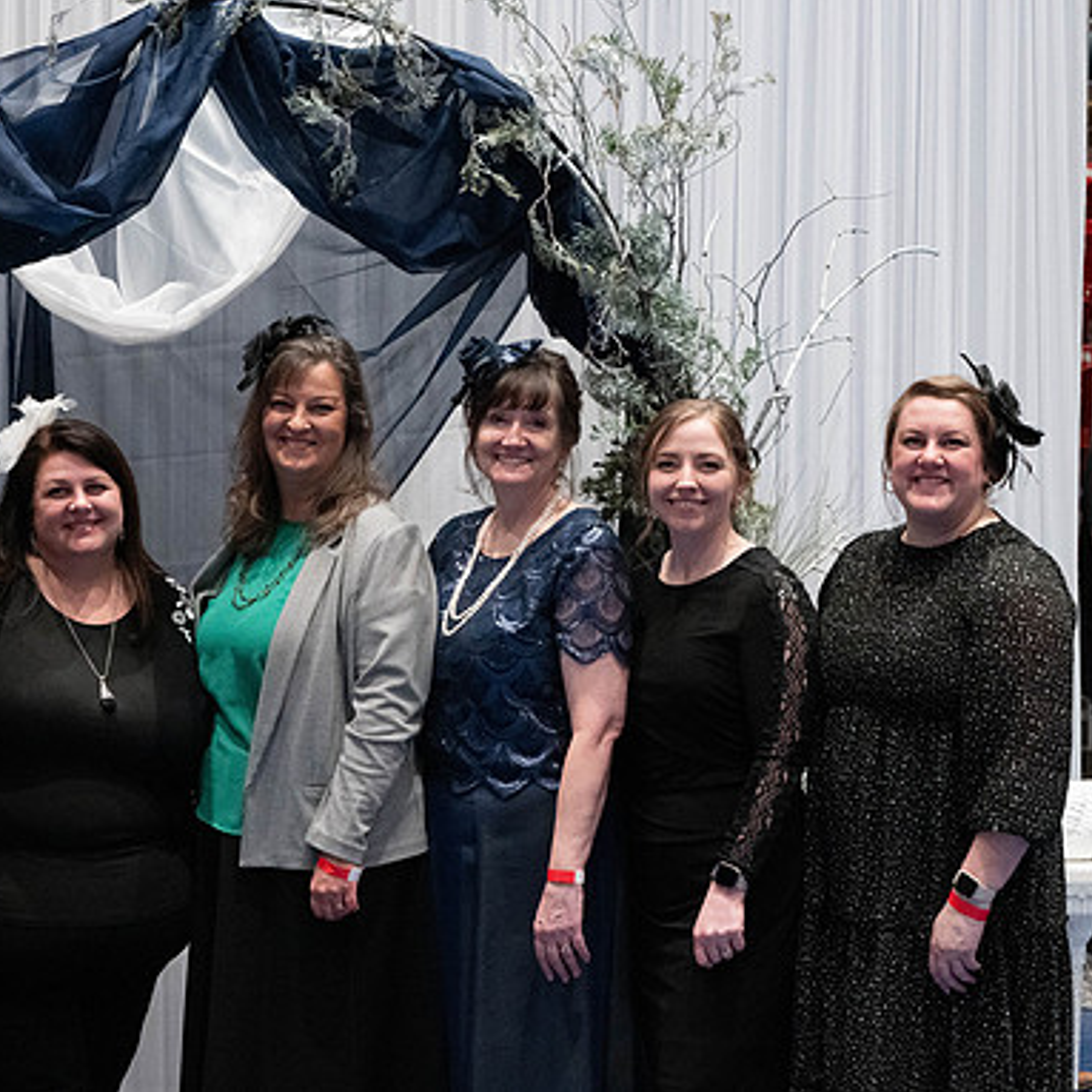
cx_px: 314
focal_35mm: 99
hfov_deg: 17.5
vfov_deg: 17.6
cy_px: 574
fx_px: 3533
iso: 10000
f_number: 5.6
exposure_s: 1/80
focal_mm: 70
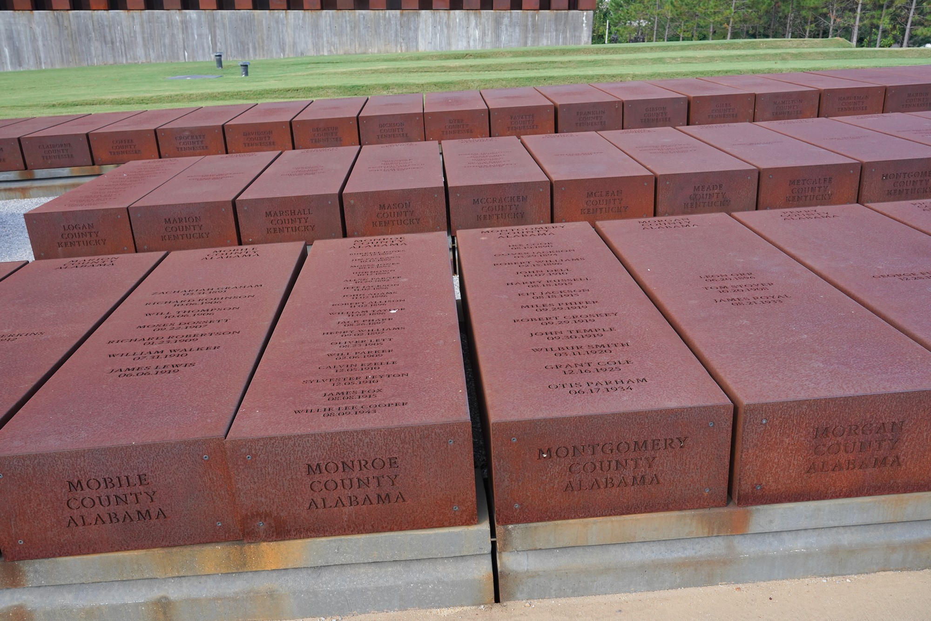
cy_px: 310
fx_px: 802
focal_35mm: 31
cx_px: 466
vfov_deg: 42.3
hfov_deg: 60.3
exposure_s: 1/100
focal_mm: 31
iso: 800
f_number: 10
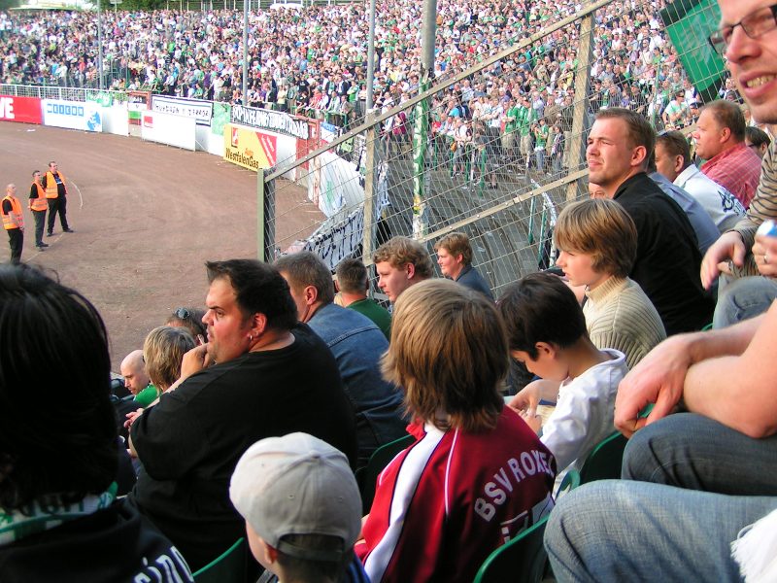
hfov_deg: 49.0
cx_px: 388
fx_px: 853
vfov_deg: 37.7
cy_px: 292
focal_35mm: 38
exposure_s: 1/60
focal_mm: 5.8
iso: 50
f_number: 3.5
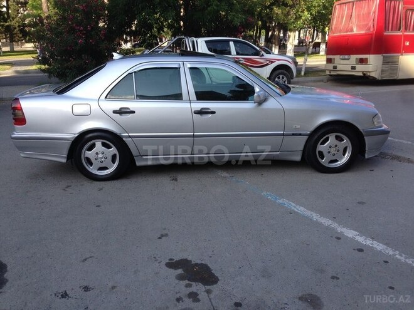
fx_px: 395
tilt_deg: -15.3
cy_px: 155
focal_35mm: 33
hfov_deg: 55.4
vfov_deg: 42.9
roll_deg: +0.7
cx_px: 207
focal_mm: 4.12
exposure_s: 1/390
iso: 50
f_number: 2.4
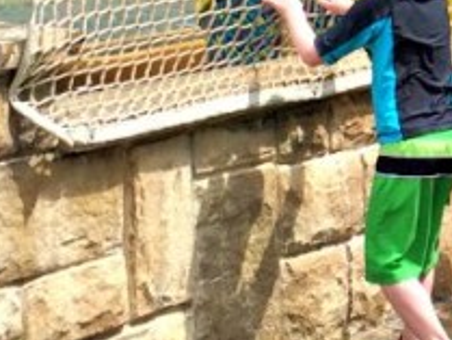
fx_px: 1855
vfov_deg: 10.4
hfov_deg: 12.8
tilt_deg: -4.7
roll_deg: +0.8
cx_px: 766
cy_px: 26
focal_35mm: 142
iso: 32
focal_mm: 4.15
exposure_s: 1/1080
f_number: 2.2
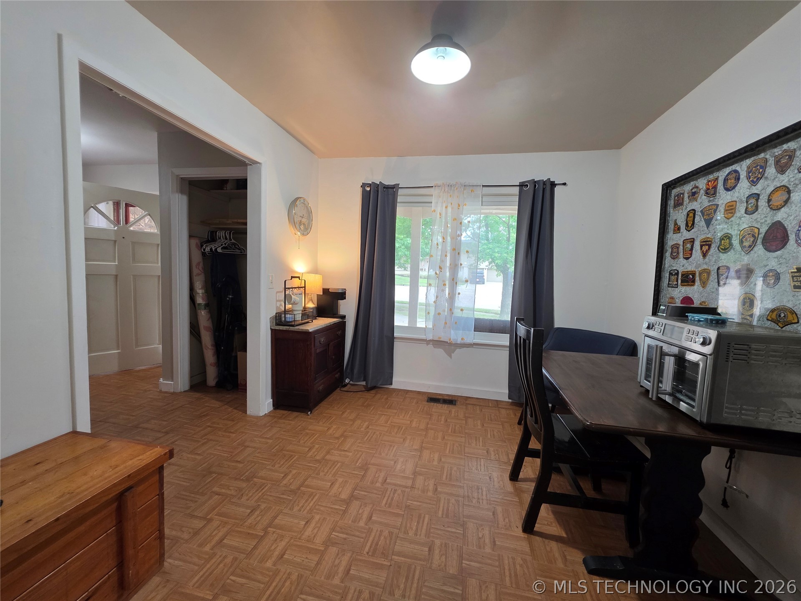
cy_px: 300
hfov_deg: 106.2
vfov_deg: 89.9
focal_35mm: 13
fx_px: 301
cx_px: 400
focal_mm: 2.2
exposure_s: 1/60
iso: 160
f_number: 1.9
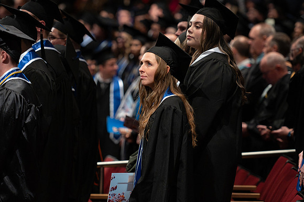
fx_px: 1914
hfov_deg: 9.1
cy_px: 59
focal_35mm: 227
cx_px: 152
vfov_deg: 6.0
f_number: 2.8
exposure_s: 1/200
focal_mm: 160
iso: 3200
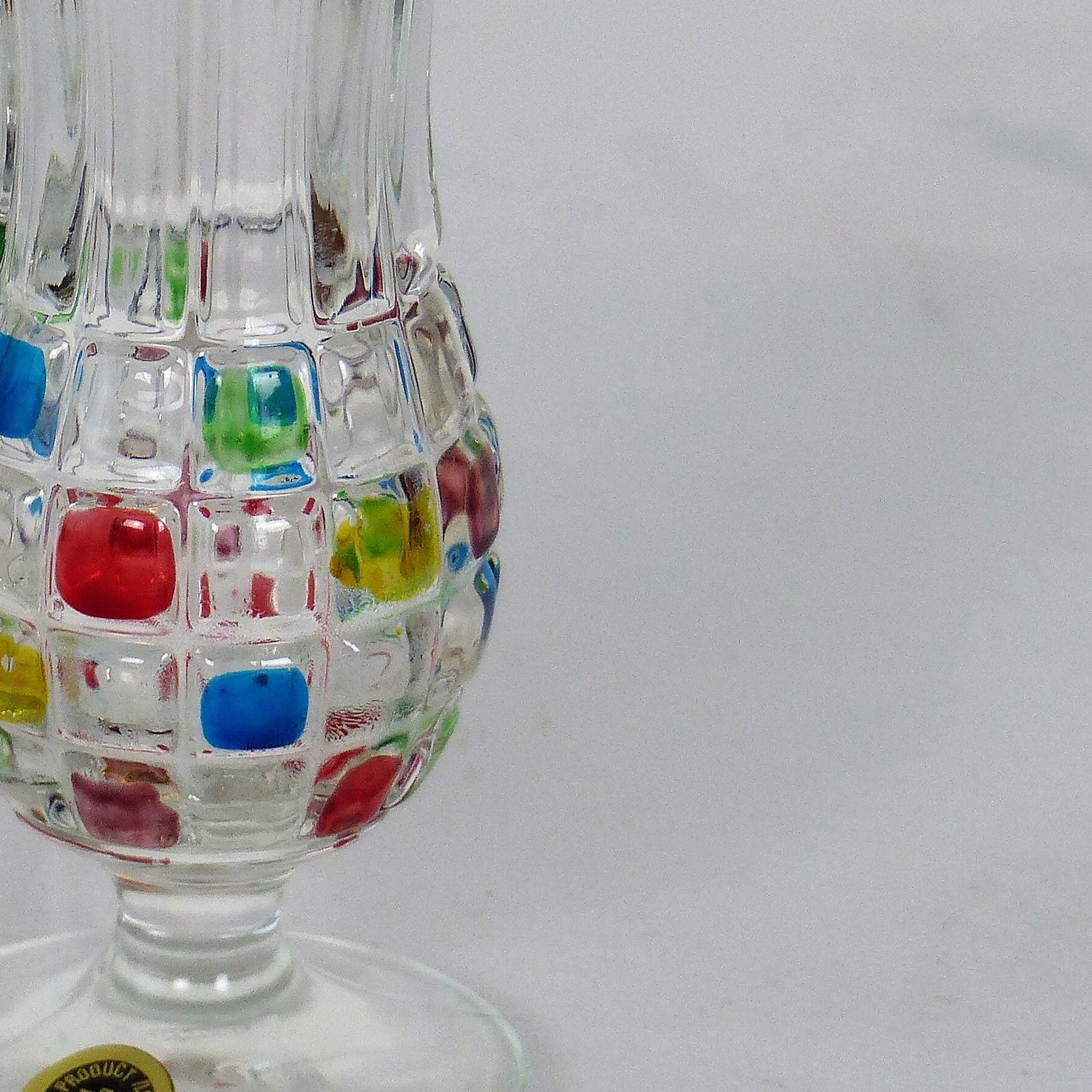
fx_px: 13634
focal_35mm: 382
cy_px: 179
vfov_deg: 4.6
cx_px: 231
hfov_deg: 4.6
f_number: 2.8
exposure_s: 1/80
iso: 125
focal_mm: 31.5
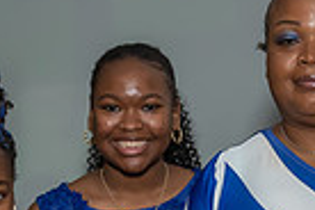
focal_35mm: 162
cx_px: 250
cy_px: 306
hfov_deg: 12.6
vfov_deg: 8.3
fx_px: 1417
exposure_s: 1/250
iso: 640
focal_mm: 22
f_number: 9
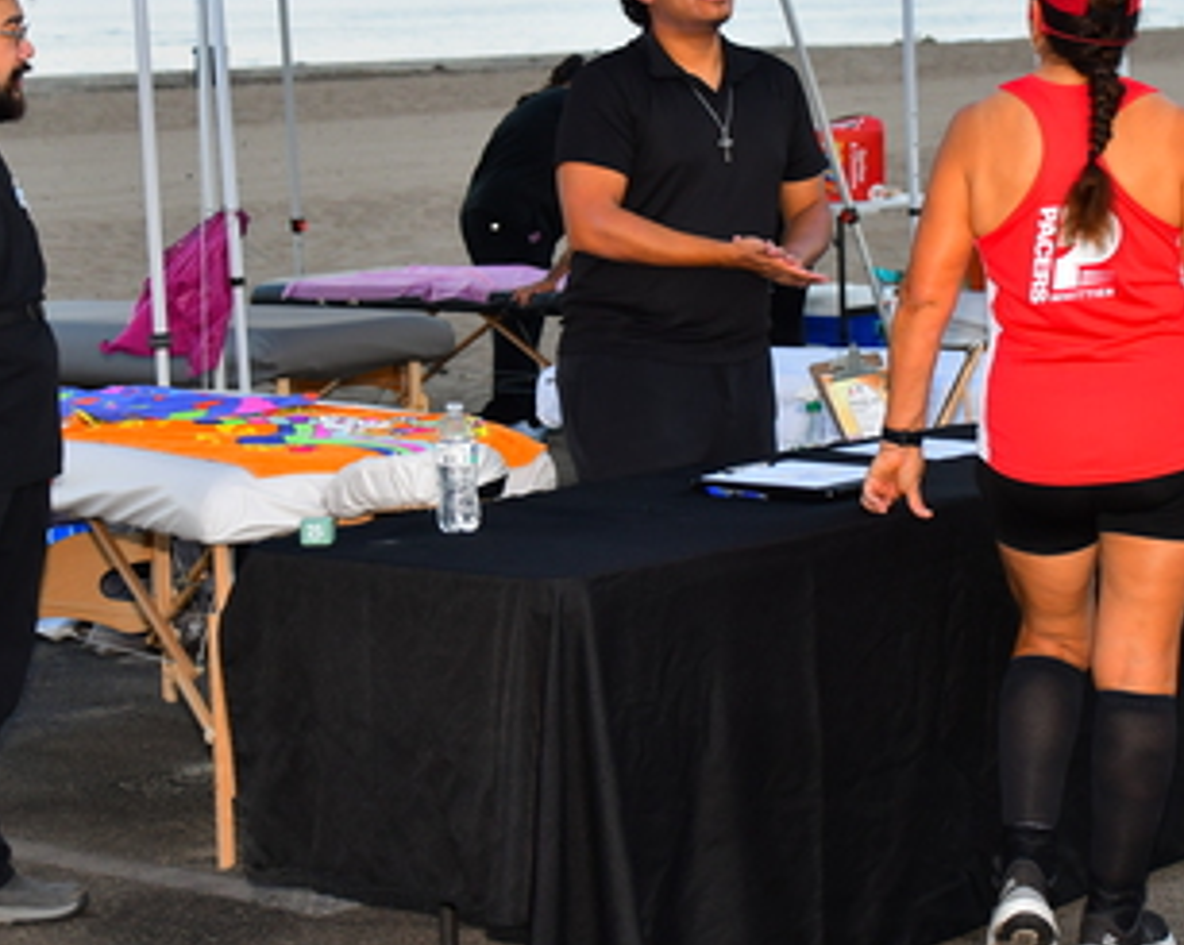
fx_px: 3361
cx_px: 690
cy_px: 303
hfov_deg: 20.0
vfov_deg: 16.0
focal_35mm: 96
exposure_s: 1/320
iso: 800
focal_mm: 38
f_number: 4.2
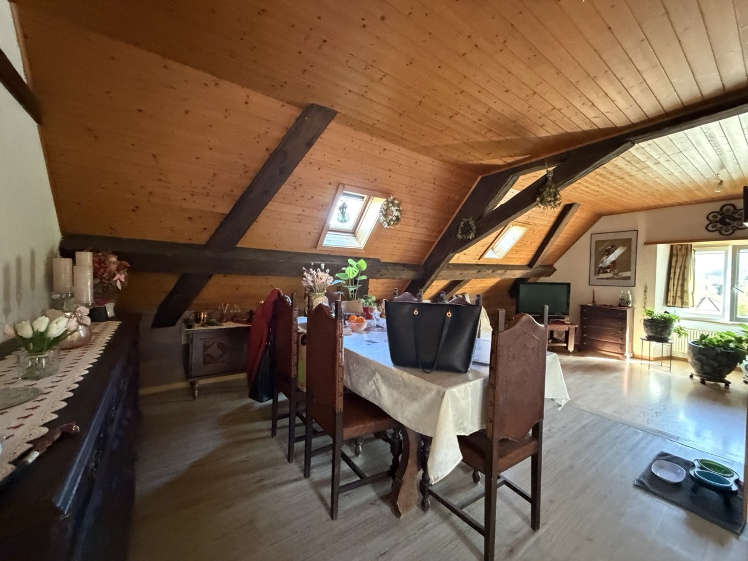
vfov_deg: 85.7
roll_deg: -0.2
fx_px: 303
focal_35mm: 14
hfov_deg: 102.1
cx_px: 374
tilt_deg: -1.6
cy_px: 280
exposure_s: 1/60
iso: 1250
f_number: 2.2
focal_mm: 2.22
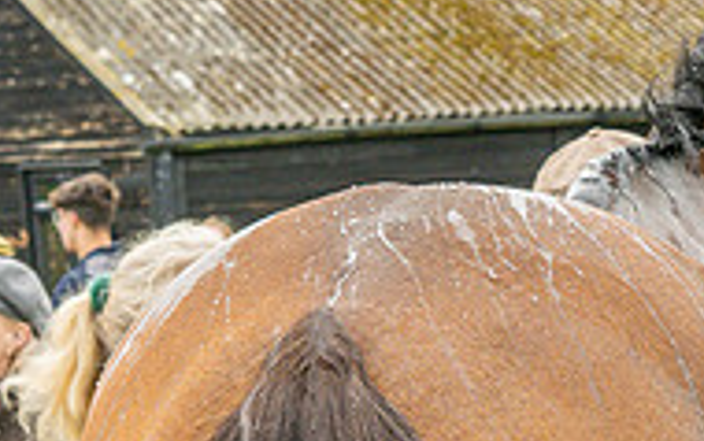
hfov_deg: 11.1
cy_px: 448
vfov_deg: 7.0
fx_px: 3609
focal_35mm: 188
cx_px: 561
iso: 400
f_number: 5
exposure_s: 1/500
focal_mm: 35
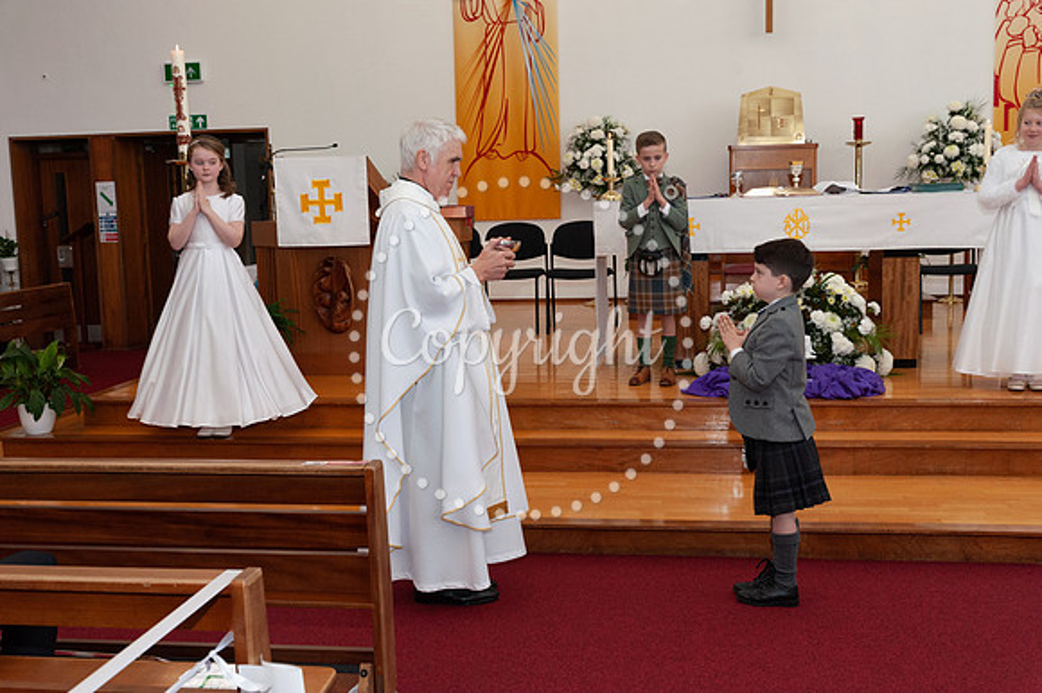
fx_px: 1215
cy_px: 346
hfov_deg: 46.4
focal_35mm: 42
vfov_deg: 31.9
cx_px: 521
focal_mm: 42
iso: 2000
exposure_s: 1/250
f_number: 5.6
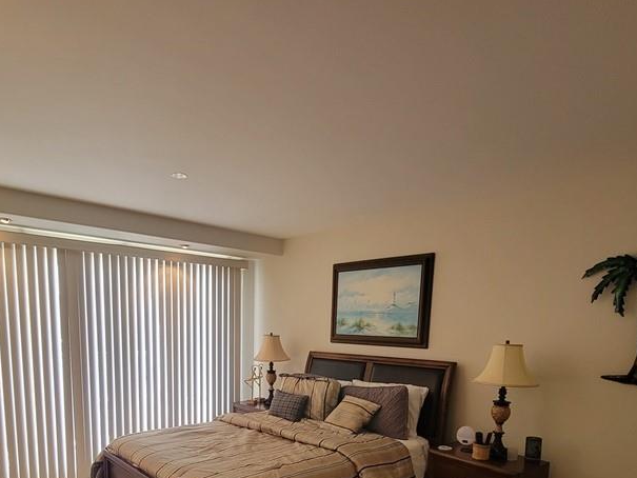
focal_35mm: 22
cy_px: 393
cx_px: 265
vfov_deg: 56.0
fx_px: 405
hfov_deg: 75.8
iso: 250
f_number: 2.2
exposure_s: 1/60
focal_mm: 2.2
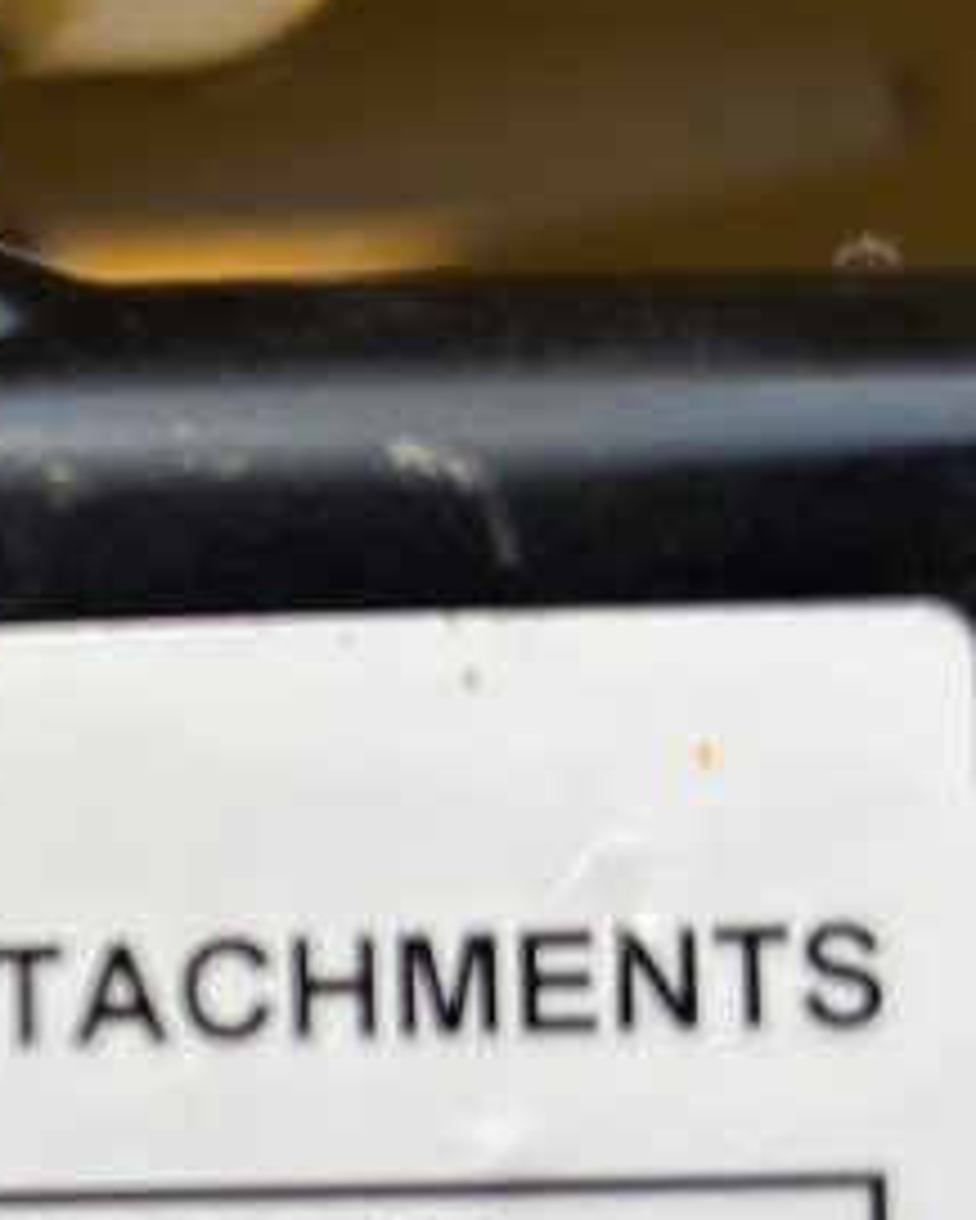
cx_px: -427
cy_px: 1076
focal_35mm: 75
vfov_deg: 24.7
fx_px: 2707
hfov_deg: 18.4
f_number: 1.6
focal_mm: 5.96
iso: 50
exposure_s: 1/4630
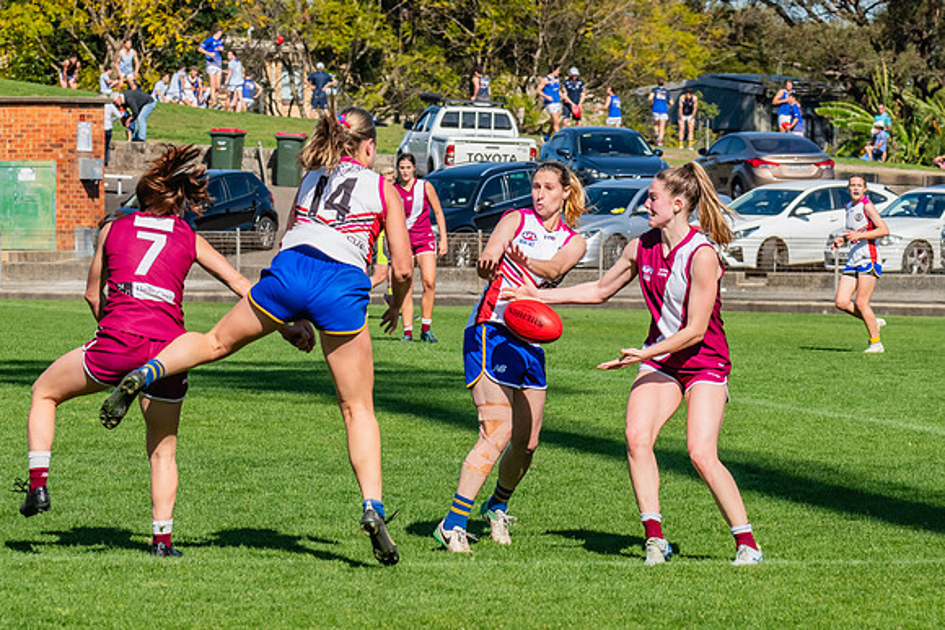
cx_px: 318
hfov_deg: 8.7
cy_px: 295
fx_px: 6208
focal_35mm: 236
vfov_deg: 5.8
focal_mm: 170
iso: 800
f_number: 11
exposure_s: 1/1250
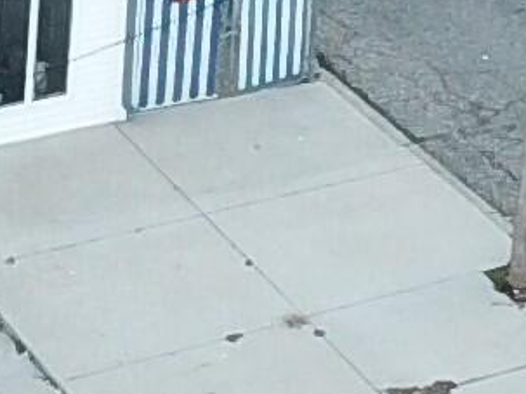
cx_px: -577
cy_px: 165
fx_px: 2856
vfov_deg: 7.9
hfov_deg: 9.7
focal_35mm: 188
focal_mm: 4.73
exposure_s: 1/12.5
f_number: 2.2
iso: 177
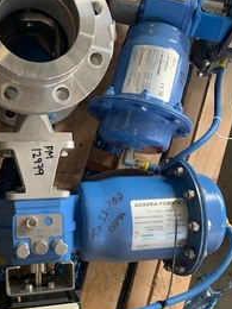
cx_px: 94
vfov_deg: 46.6
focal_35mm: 40
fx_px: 357
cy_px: 178
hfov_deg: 35.8
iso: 200
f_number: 1.8
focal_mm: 4.25
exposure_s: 1/60
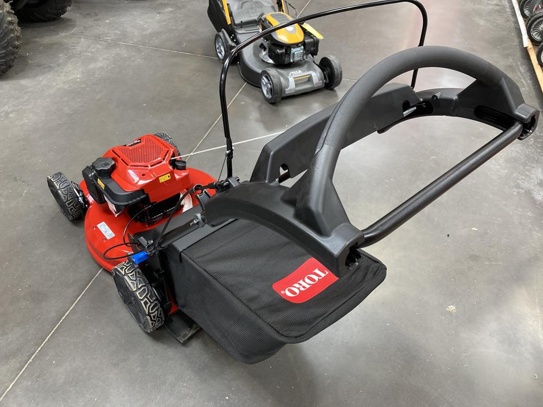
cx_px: 272
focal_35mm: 28
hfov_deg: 63.4
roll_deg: -2.3
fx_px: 439
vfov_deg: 49.7
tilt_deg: -42.5
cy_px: 204
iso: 80
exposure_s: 1/50
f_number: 1.8
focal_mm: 3.99
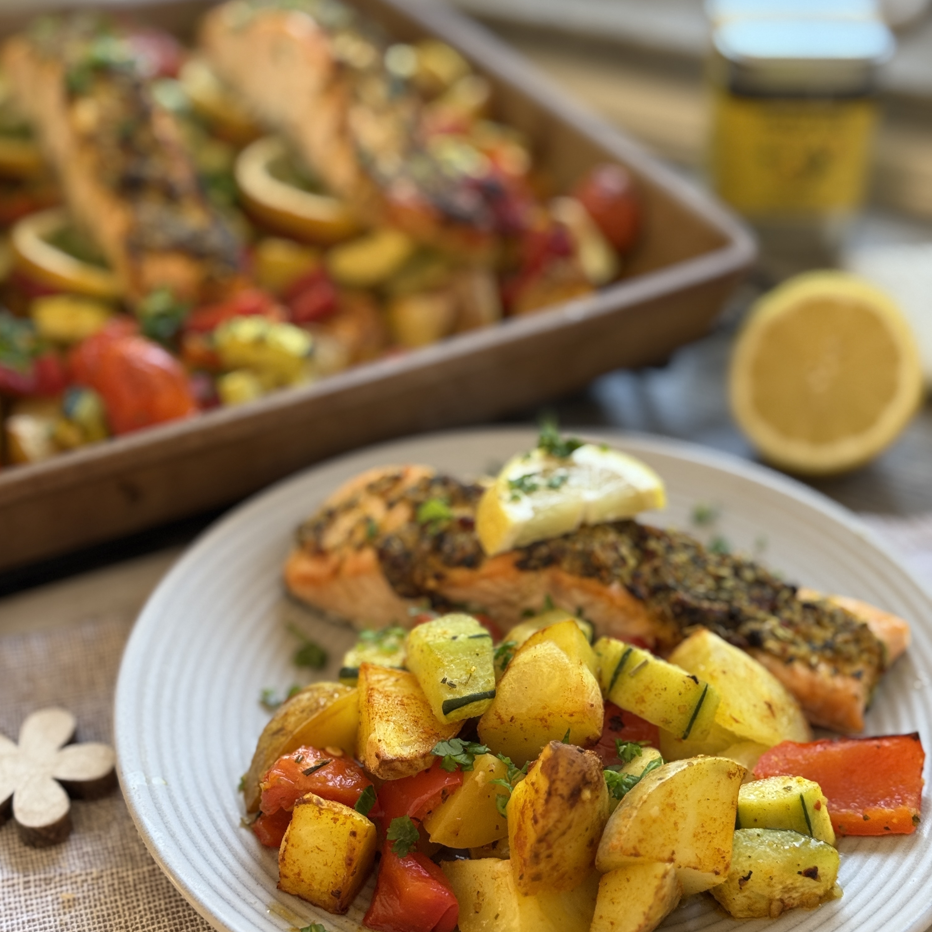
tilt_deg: -36.0
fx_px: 1736
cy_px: 484
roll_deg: -3.2
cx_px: 463
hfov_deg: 30.0
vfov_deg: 30.0
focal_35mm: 57
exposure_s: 1/60
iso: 100
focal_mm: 6.76
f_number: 1.78
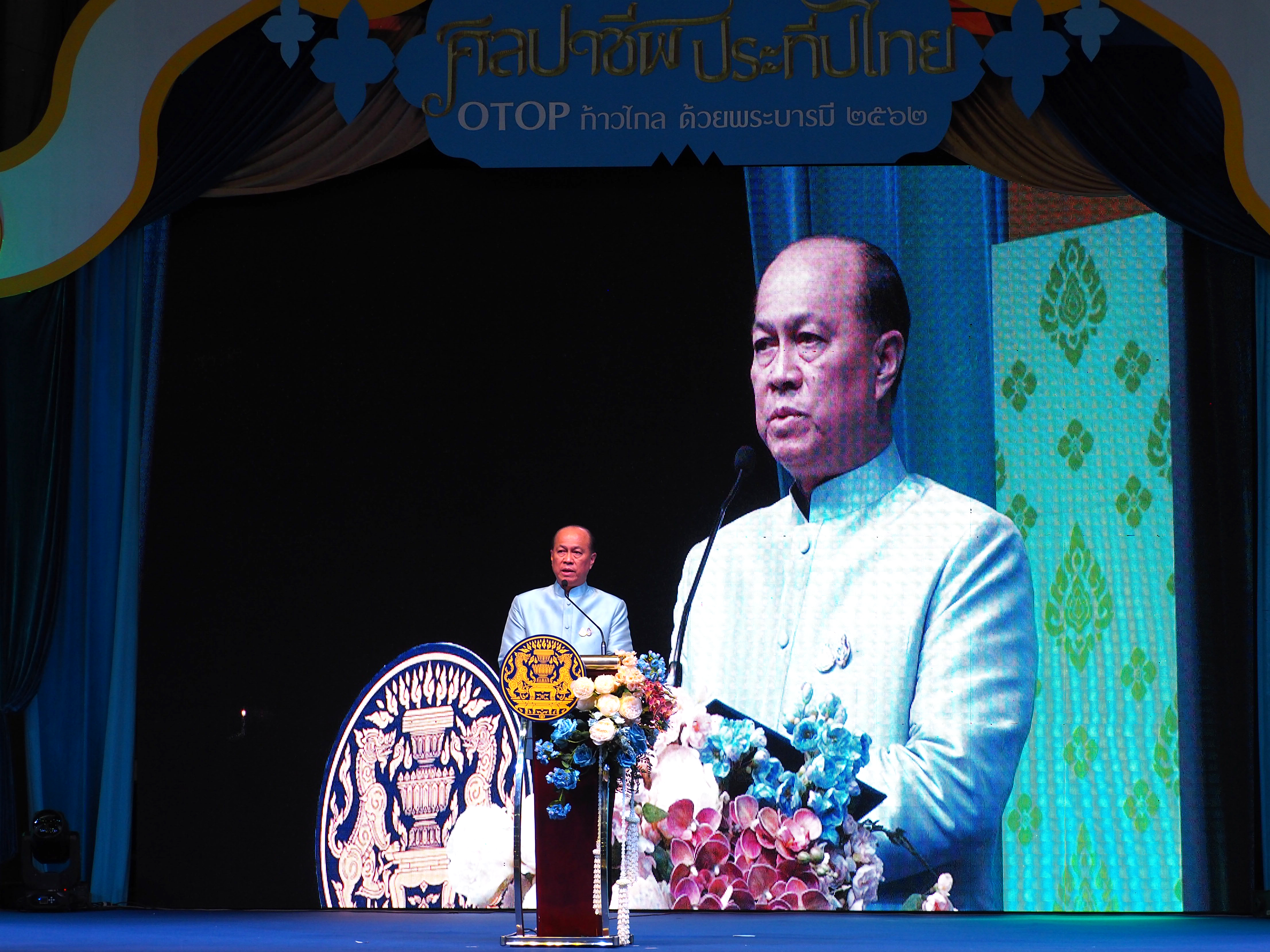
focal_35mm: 124
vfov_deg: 12.0
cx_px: 635
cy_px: 476
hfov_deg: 15.9
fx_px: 4549
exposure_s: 1/125
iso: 500
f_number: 4.5
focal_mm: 62
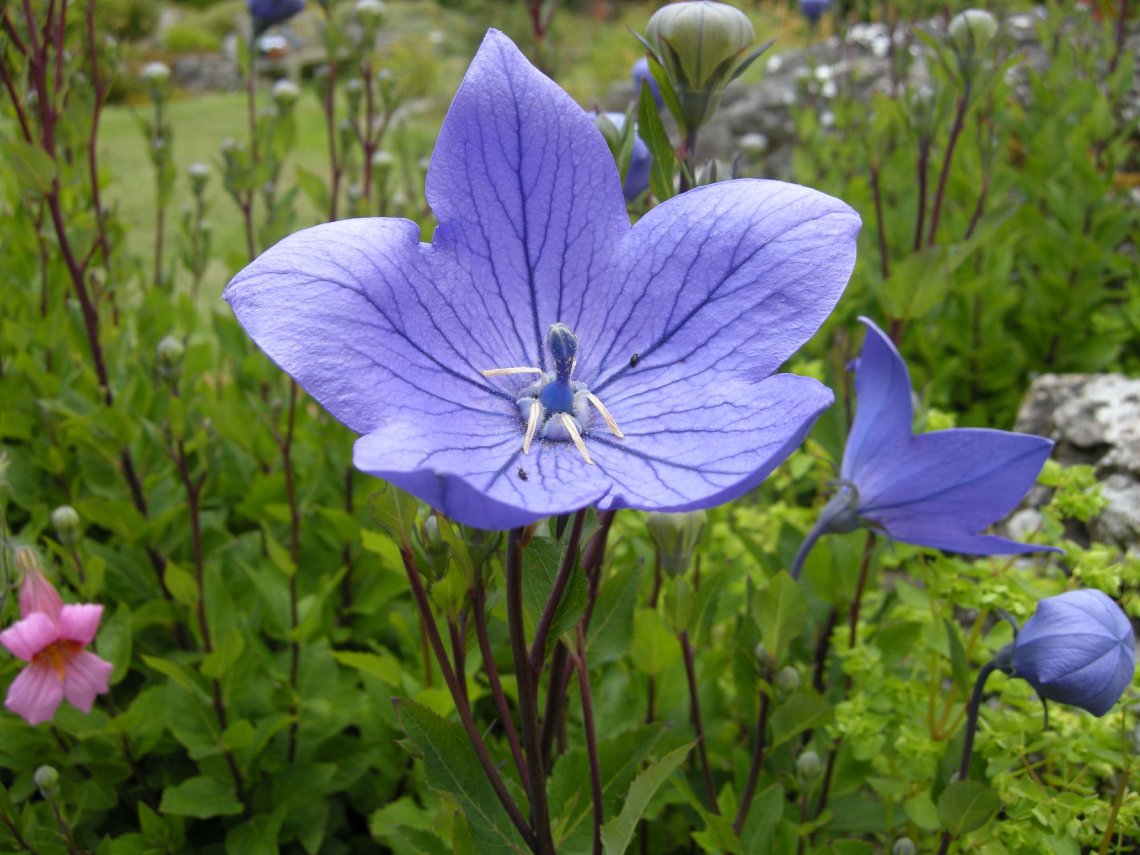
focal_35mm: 35
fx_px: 1153
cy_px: 428
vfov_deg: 40.7
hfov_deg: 52.6
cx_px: 570
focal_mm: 7.5
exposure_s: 1/130
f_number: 3.8
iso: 64
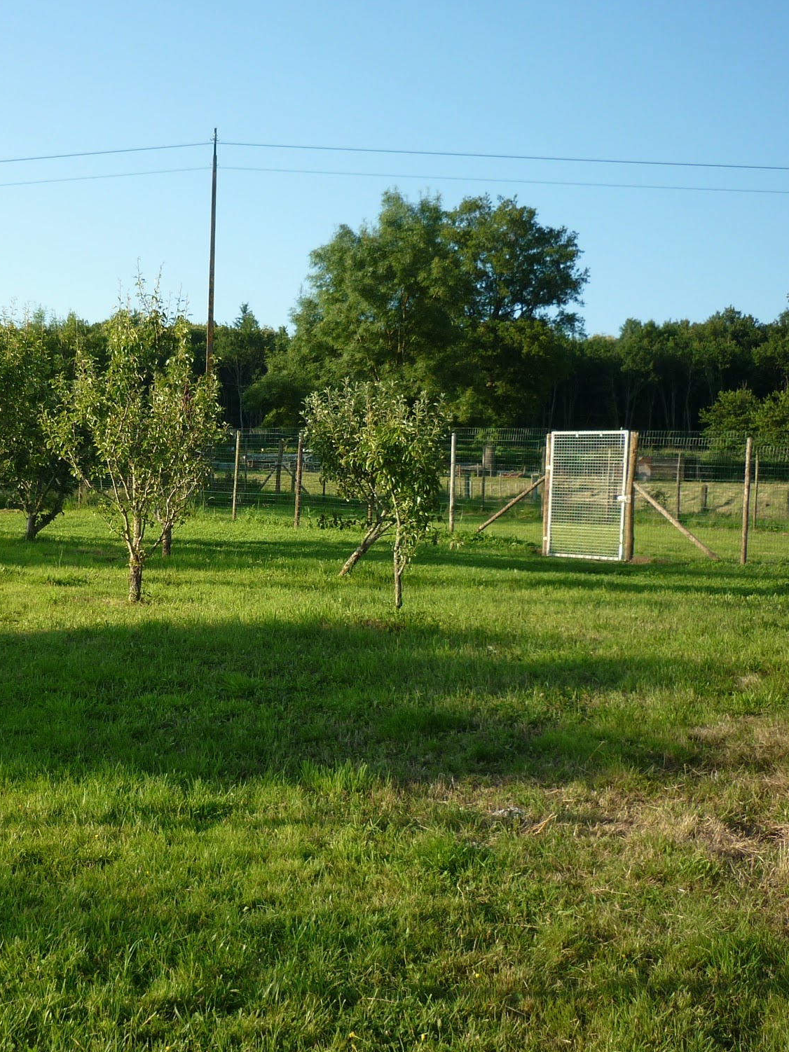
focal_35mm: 45
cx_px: 182
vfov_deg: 42.1
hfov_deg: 31.5
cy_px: 525
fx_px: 1368
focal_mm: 5.5
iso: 80
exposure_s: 1/500
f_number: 2.8
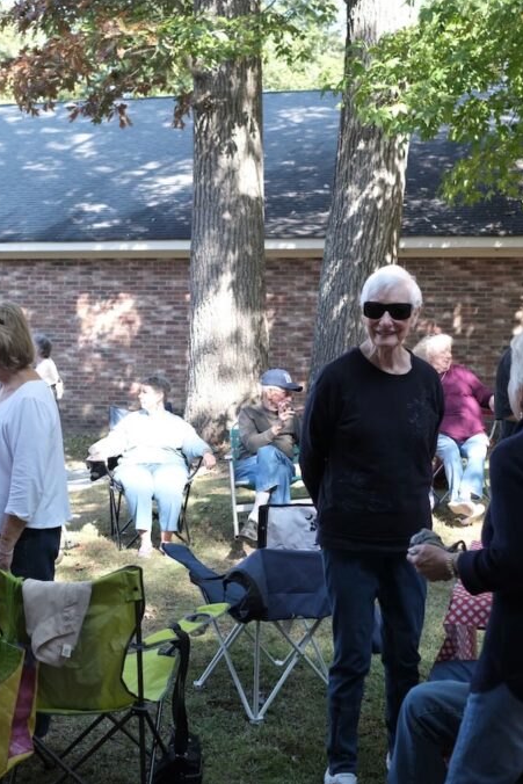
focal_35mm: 53
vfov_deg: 37.5
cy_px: 389
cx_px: 175
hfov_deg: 25.4
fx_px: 1154
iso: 160
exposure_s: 1/200
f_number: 2.8
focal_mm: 23
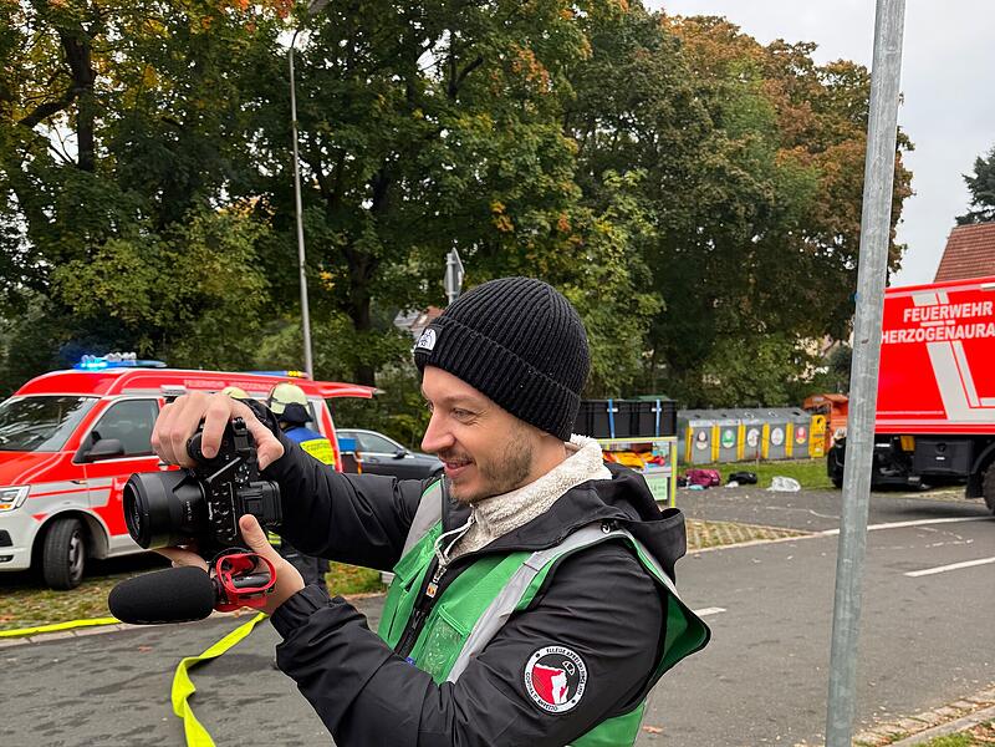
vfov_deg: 56.8
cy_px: 374
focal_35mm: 24
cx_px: 498
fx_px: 690
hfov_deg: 71.6
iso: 64
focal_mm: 6.76
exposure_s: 1/149
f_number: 1.78
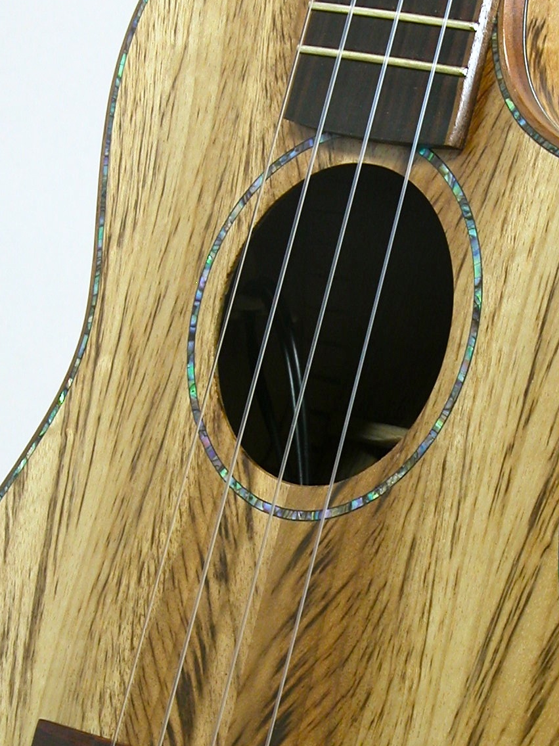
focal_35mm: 194
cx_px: 384
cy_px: 579
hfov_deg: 7.7
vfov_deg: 10.2
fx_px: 4178
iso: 100
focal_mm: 22.3
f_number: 7
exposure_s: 1/9
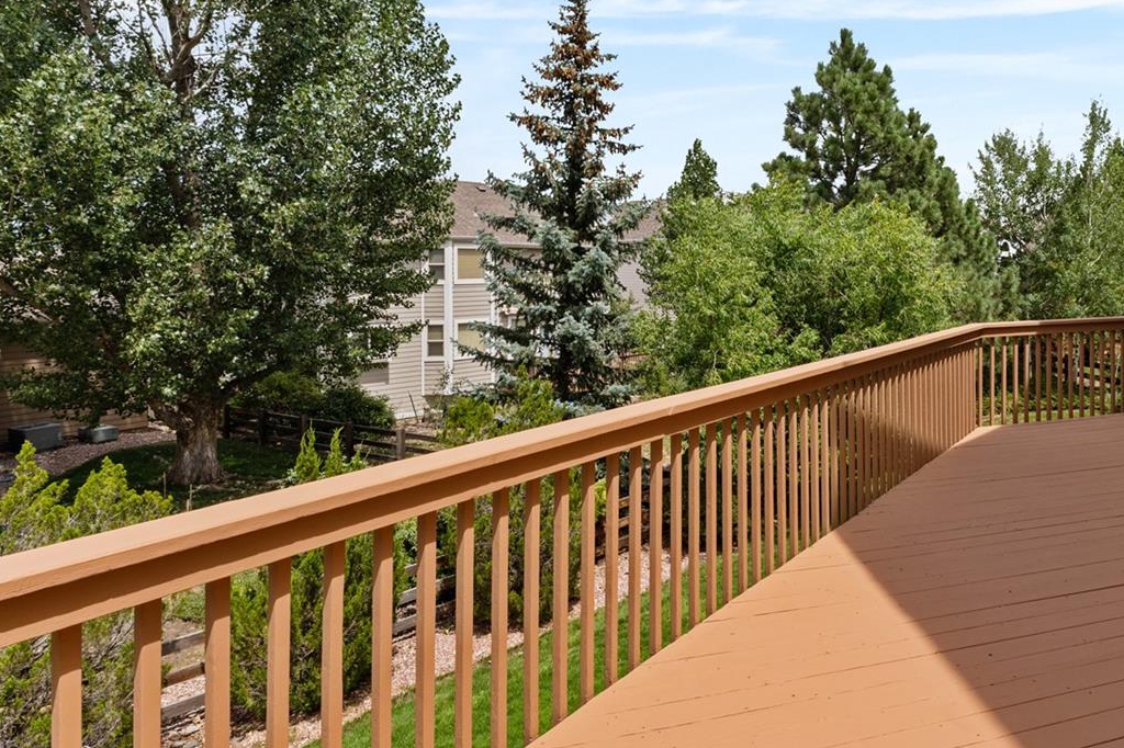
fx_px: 797
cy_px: 263
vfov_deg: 49.6
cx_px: 827
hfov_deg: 66.5
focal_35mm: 26
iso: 125
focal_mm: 10.9
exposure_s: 1/250
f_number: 9
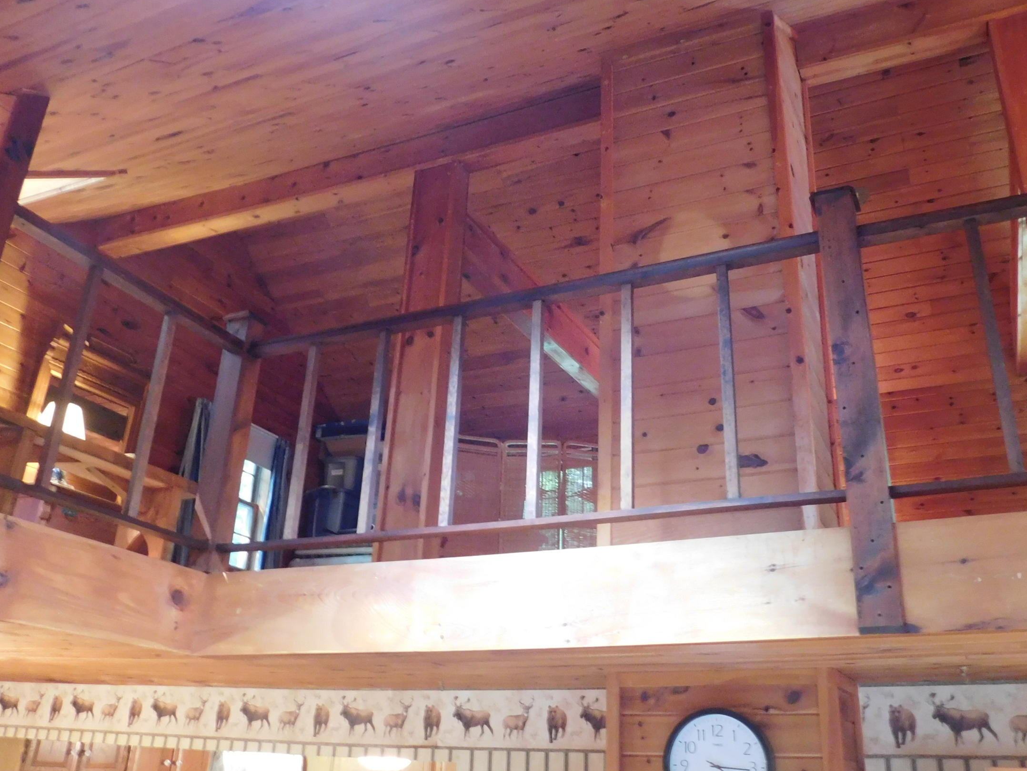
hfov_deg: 56.8
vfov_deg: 44.1
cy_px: 365
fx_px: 949
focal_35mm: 32
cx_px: 532
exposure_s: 1/8
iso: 400
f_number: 3
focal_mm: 4
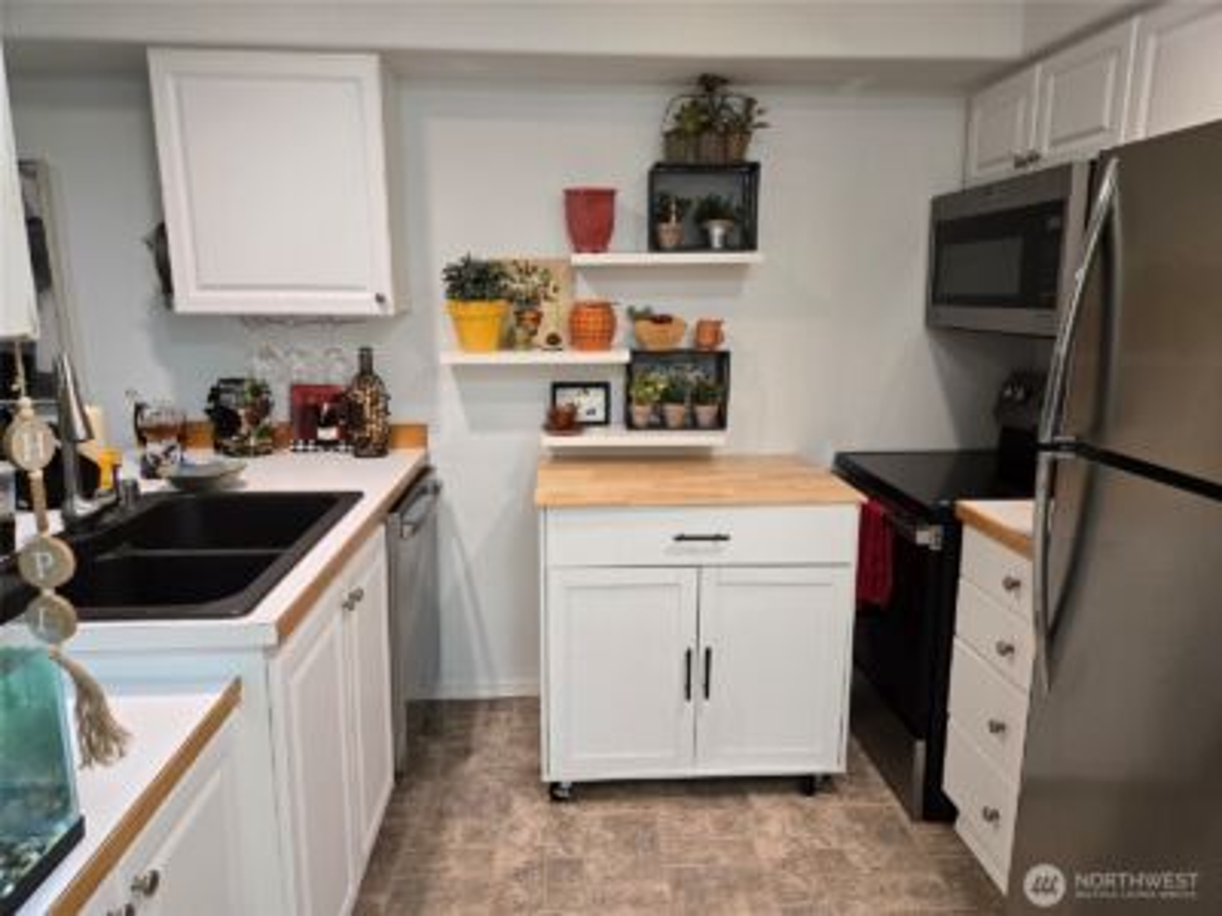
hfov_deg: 73.9
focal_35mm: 23
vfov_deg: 58.9
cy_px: 458
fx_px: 812
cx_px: 611
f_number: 1.8
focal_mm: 5.4
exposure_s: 1/120
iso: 250
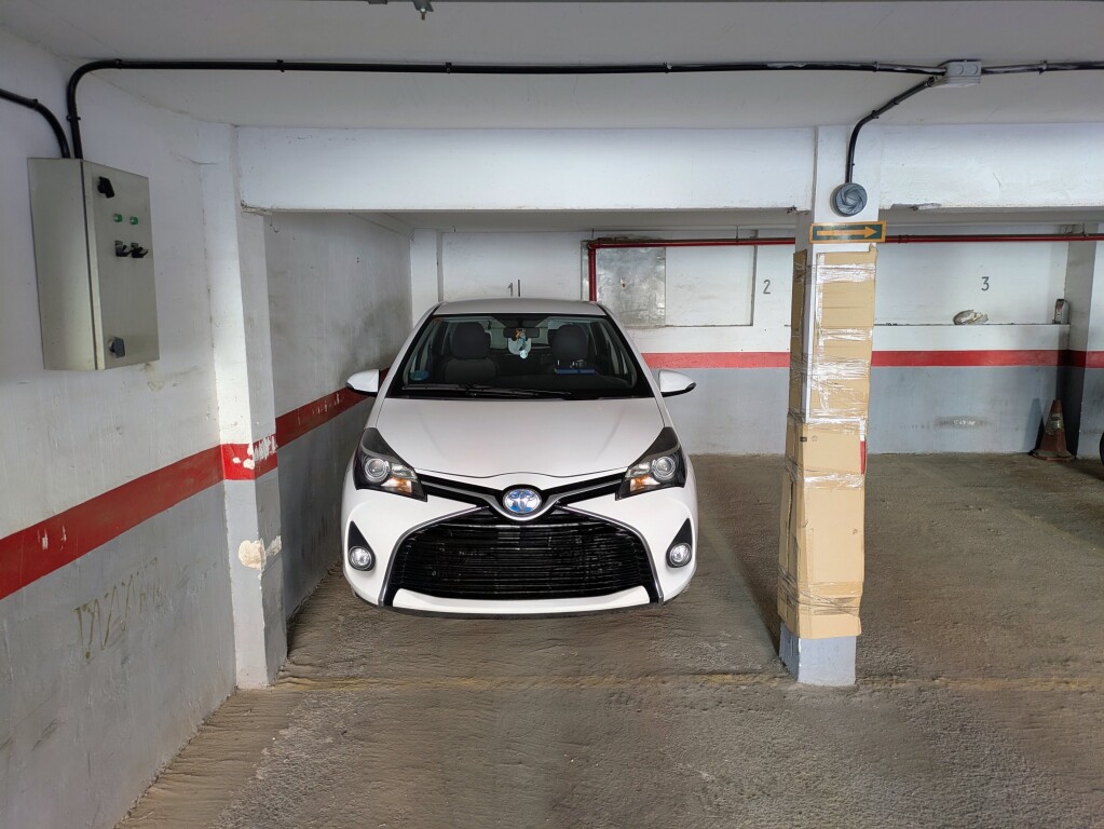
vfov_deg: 54.9
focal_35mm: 25
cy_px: 414
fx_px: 798
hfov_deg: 69.4
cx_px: 552
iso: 92
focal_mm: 5.43
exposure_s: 1/25
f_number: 1.89
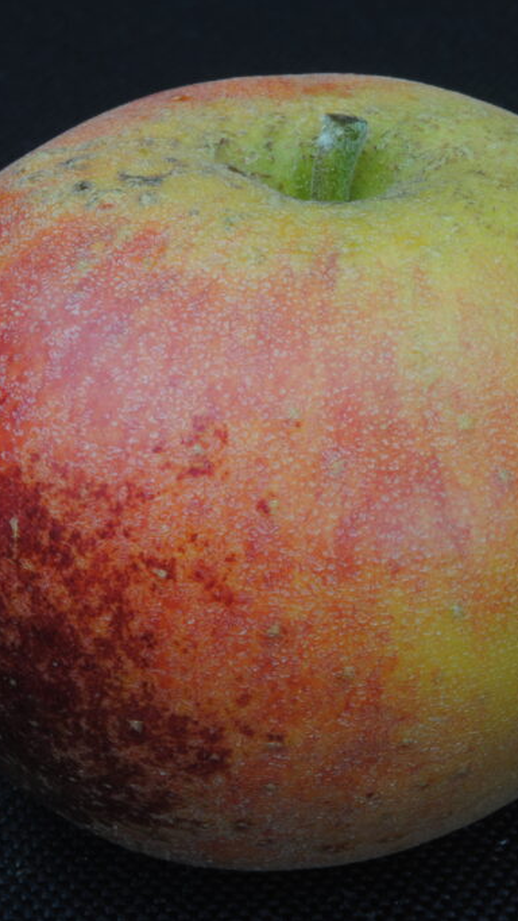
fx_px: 2879
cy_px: 460
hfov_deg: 10.3
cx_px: 290
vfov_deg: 18.2
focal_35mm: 118
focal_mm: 50
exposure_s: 10
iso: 100
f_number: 29
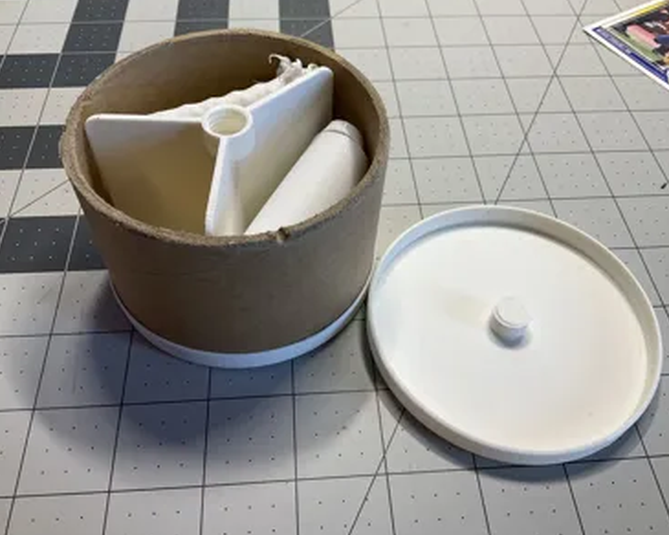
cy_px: 266
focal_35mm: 31
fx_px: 614
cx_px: 335
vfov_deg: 47.1
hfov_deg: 57.2
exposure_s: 1/109
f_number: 1.8
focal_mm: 3
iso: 64
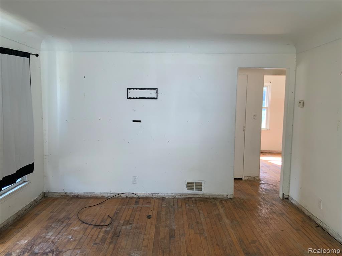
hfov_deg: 61.7
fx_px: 287
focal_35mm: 29
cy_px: 128
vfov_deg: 48.2
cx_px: 171
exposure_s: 1/120
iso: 64
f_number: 1.8
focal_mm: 3
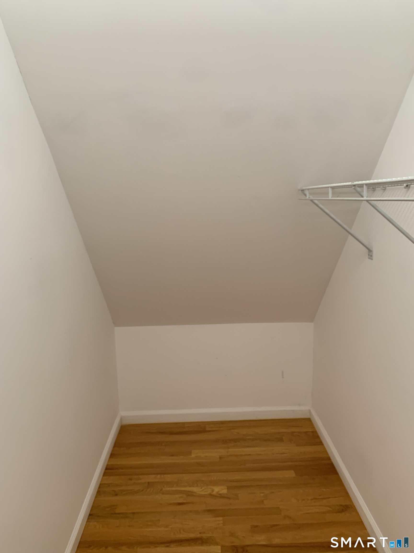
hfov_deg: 53.1
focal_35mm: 26
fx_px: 415
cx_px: 207
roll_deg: +1.1
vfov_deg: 67.3
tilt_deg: -9.1
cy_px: 276
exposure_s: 1/60
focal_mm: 4.25
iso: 100
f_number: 1.8
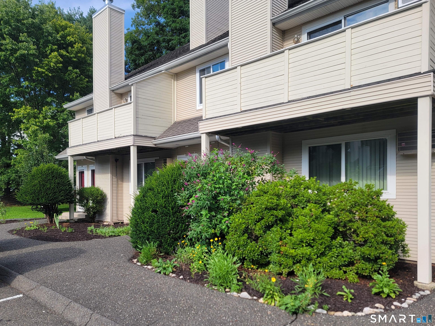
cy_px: 163
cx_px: 218
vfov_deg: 56.8
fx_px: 302
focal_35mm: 24
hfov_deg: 71.6
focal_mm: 6.7
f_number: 1.8
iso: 16
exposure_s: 1/522
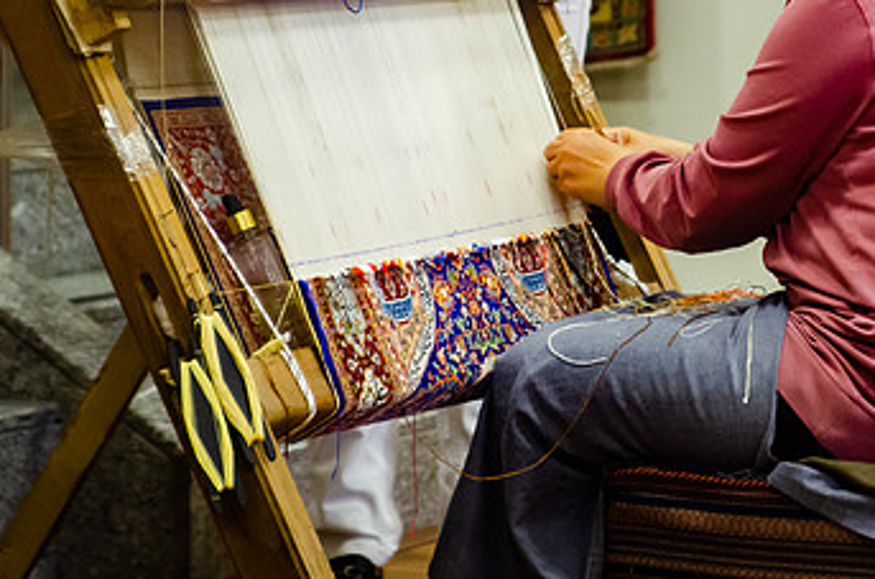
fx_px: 4607
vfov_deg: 7.2
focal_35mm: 190
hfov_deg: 10.8
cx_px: 702
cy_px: 135
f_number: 2.8
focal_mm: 75
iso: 1250
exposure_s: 1/125
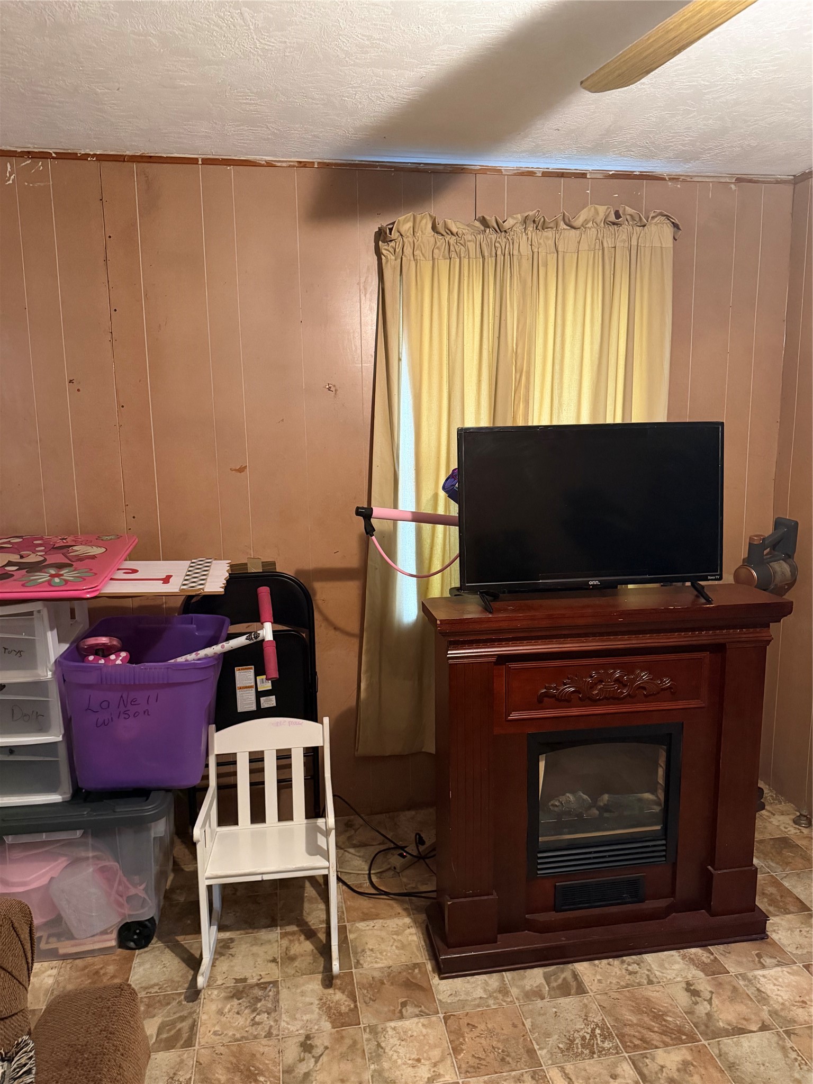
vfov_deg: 71.6
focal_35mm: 24
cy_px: 542
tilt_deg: -10.0
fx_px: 752
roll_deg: +0.0
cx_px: 406
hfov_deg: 56.8
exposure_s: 1/40
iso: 1000
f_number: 1.78
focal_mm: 6.76
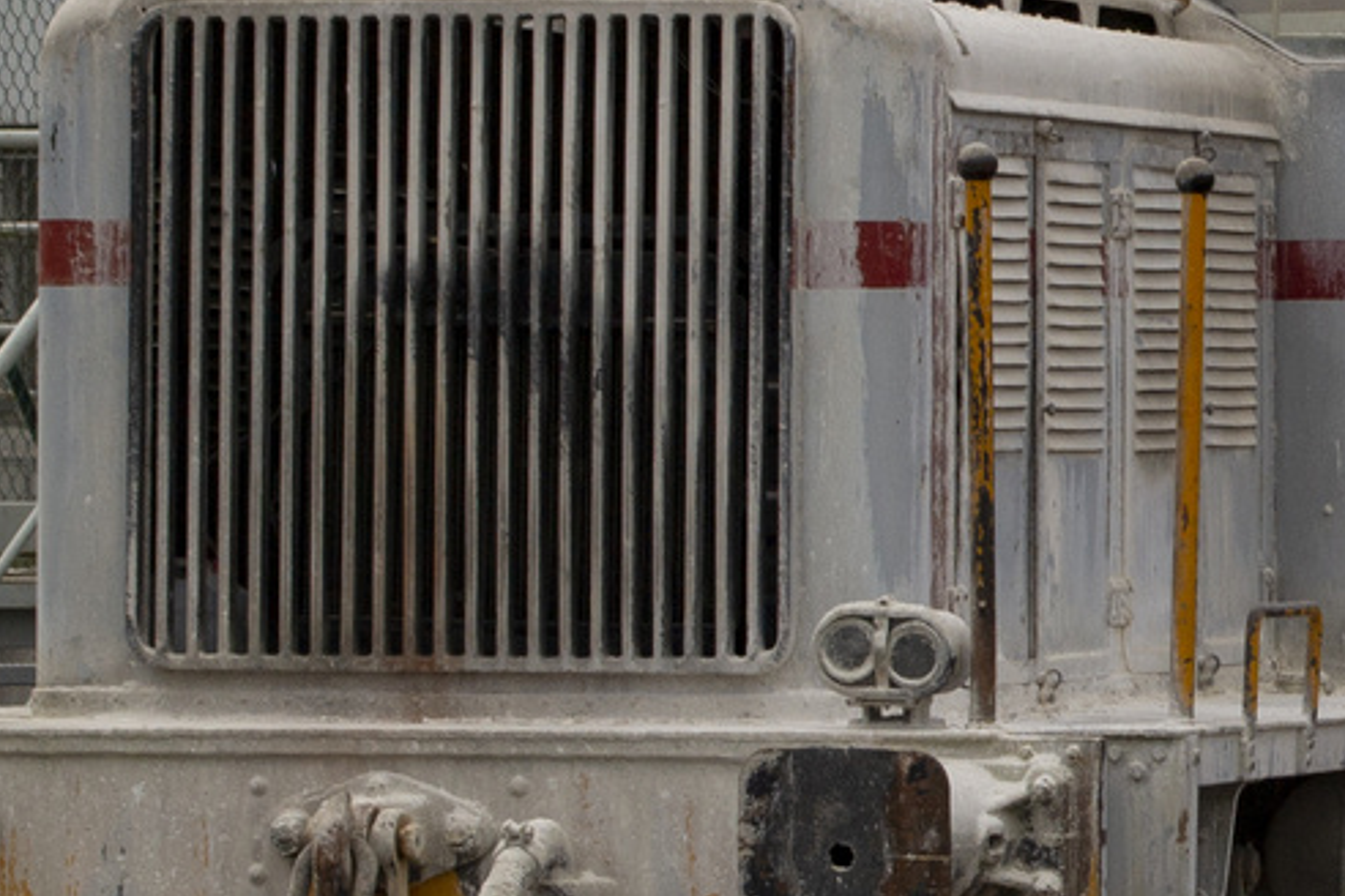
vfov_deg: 5.1
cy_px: 249
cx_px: 1657
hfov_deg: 7.6
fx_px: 10049
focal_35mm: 269
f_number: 9
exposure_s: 1/320
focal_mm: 46
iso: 200
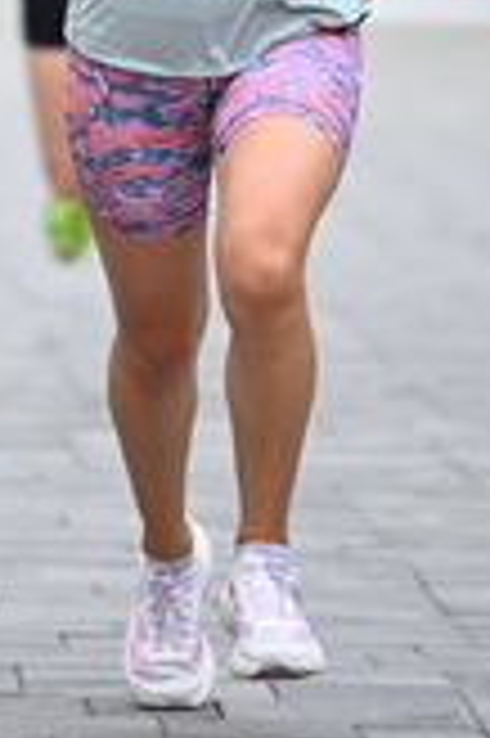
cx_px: -20
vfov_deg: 3.1
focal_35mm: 671
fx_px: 13728
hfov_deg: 2.0
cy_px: -378
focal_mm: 200
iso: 1000
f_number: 2.8
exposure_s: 1/2000
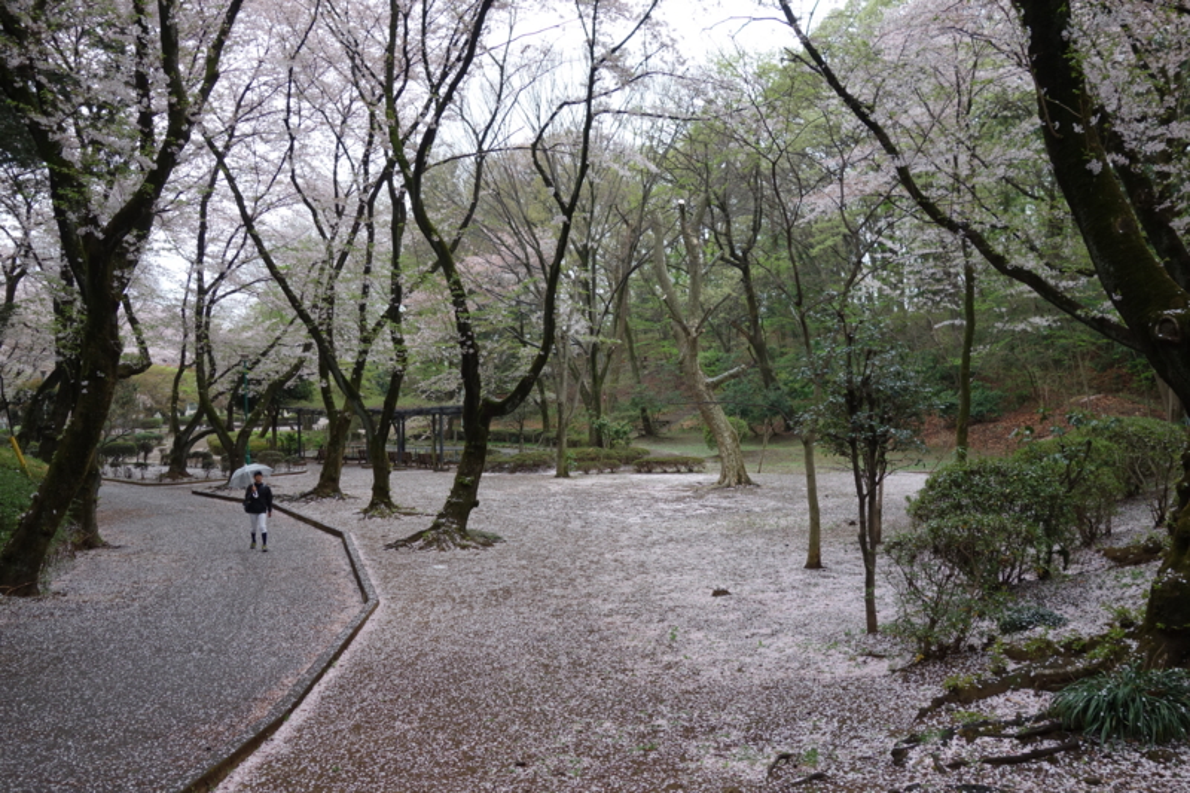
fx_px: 925
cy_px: 396
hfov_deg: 65.5
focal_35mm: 28
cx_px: 595
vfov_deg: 46.4
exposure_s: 1/100
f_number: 3.5
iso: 125
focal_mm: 10.4
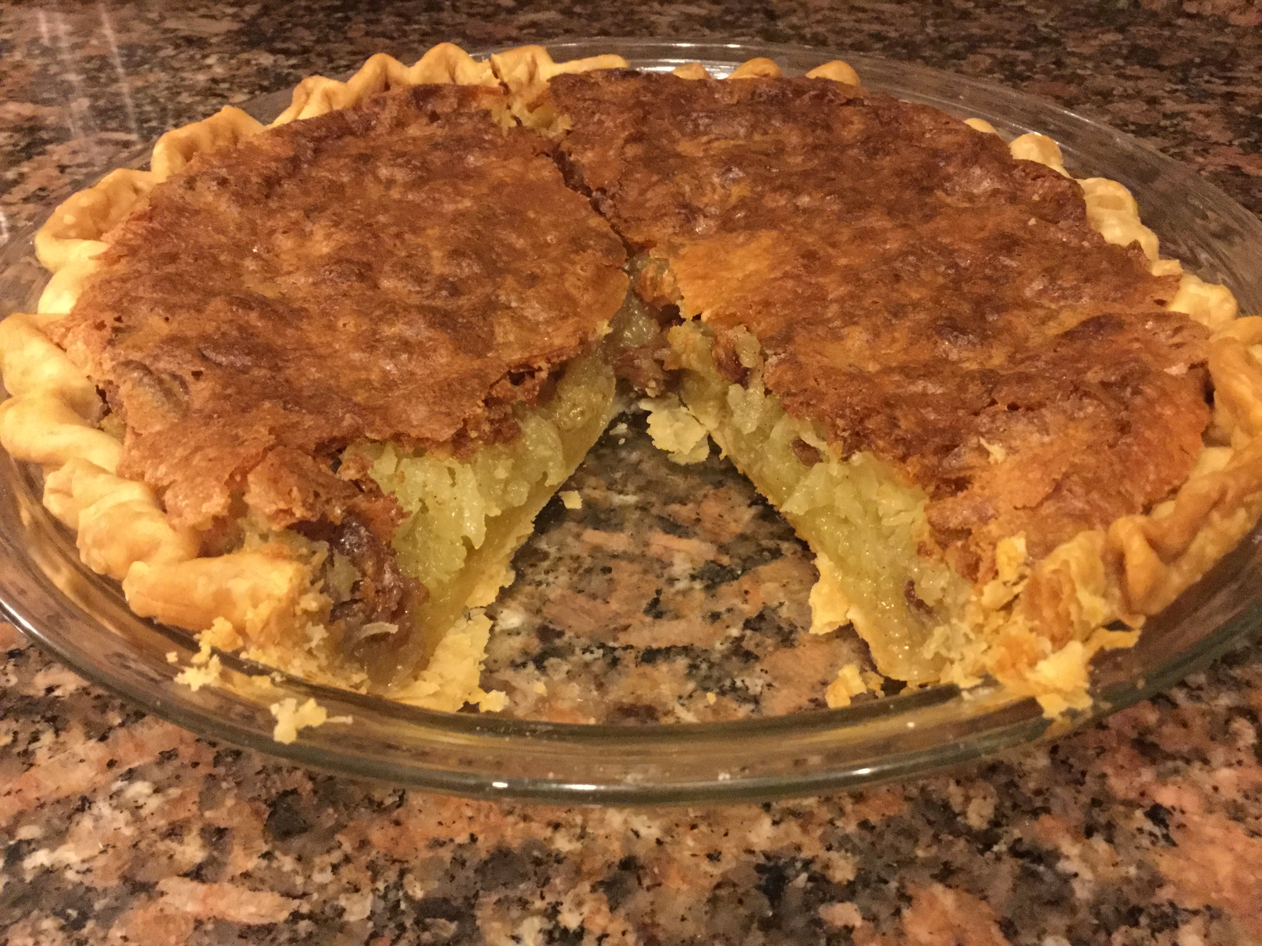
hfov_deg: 58.4
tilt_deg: -39.3
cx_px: 631
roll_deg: -1.8
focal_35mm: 31
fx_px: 1130
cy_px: 473
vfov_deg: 45.4
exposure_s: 1/15
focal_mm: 3.3
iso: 400
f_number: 2.4
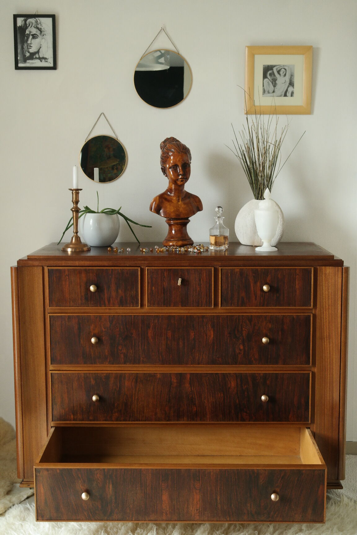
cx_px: 178
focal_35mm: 53
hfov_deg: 25.5
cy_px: 268
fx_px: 788
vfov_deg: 37.5
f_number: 5.6
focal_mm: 35
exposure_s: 1/25
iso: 800
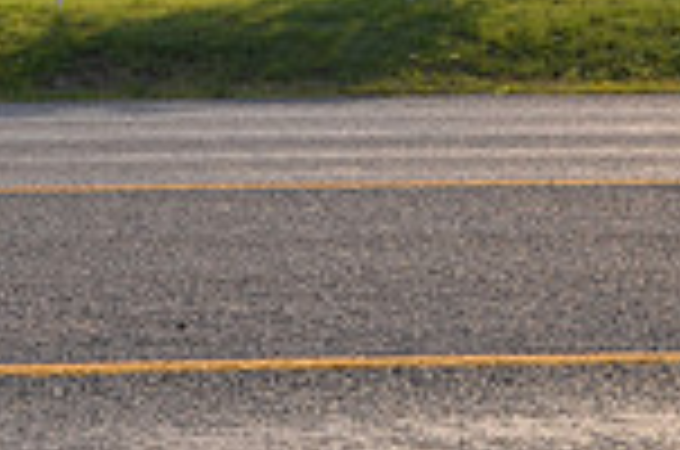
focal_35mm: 202
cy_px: -292
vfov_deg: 6.6
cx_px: -554
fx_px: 3806
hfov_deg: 9.7
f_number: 8
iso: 100
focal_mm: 35
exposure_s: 1/250
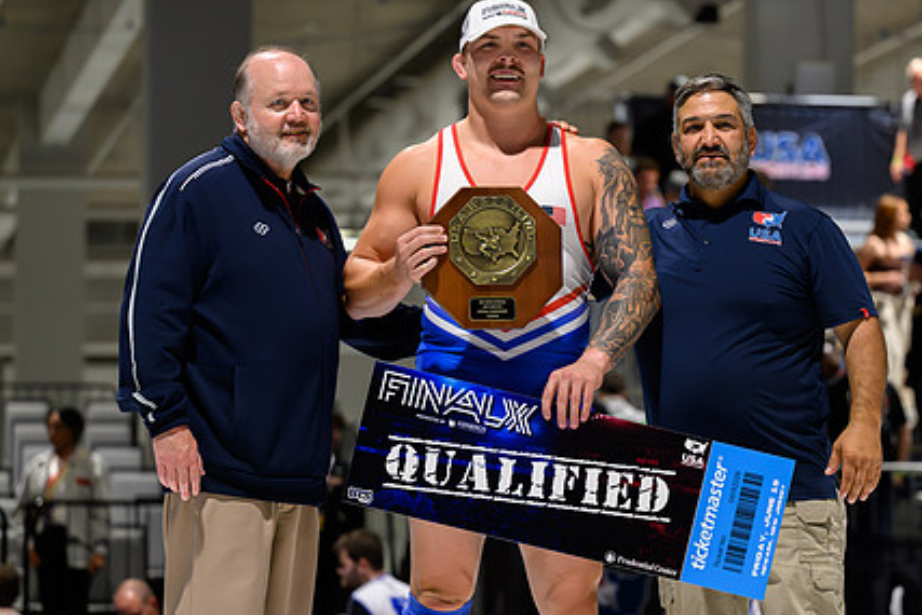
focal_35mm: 144
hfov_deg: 14.2
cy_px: 313
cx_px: 582
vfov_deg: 9.5
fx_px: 3689
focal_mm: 96
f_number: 2.8
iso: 4000
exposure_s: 1/320
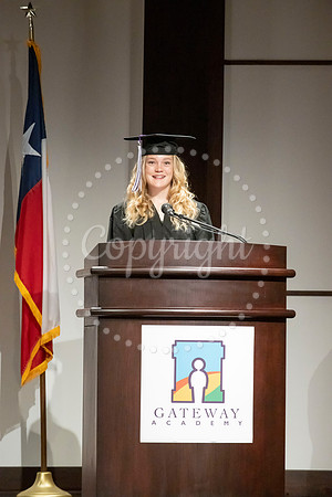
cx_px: 166
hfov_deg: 6.9
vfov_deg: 10.3
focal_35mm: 200
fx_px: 2766
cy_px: 248
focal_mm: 200
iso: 6400
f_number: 8
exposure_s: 1/200
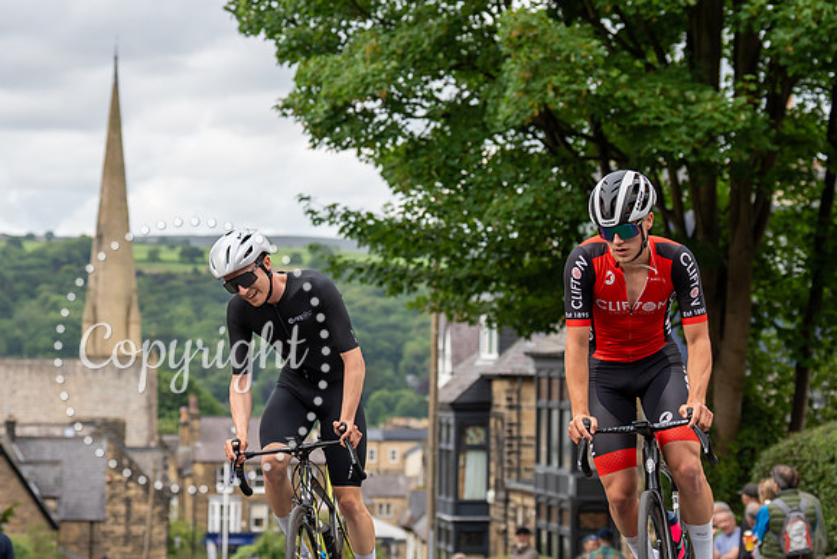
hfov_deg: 18.5
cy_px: 215
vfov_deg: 12.4
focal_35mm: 111
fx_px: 2571
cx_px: 366
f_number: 3.5
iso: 400
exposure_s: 1/800
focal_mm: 74
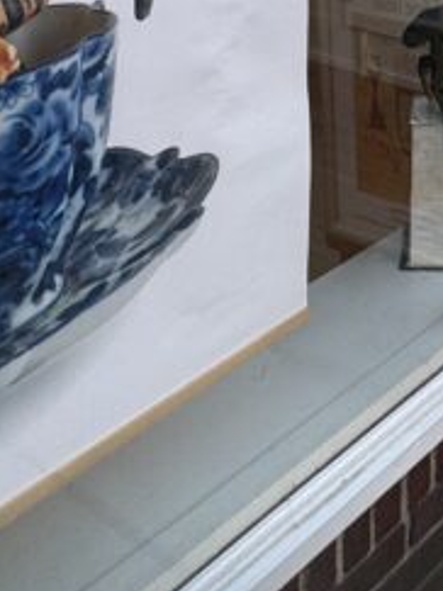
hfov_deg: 23.5
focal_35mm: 59
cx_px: 465
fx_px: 1008
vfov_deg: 26.2
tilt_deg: -2.3
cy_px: -238
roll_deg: +1.5
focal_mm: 2.22
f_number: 2.2
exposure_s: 1/120
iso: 100
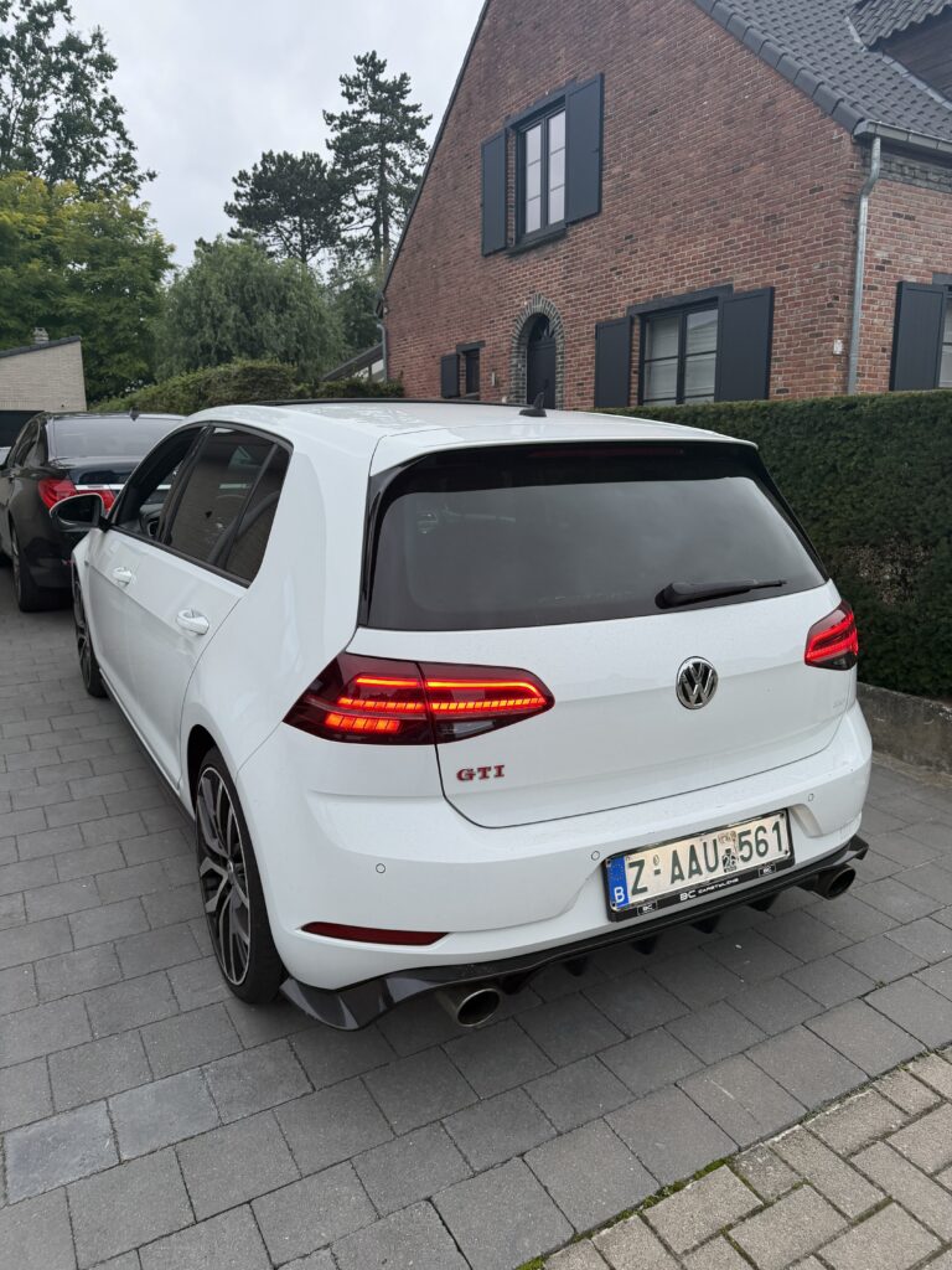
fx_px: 880
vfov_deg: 71.6
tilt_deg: -11.2
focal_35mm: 24
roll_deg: +0.3
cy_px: 635
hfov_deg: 56.8
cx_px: 476
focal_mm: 6.76
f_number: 1.78
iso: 160
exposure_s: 1/54
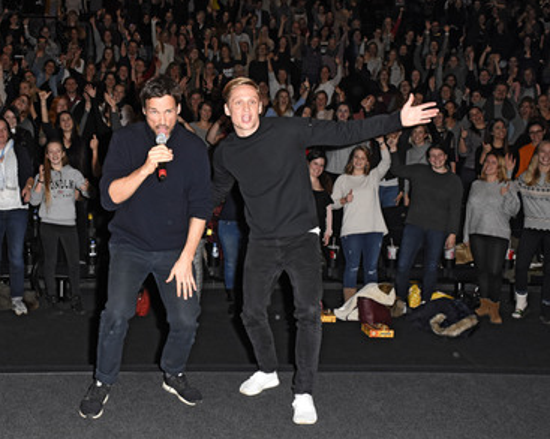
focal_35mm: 45
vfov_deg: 33.4
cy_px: 222
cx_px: 218
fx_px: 732
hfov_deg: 41.0
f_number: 6.3
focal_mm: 26
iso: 1600
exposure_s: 1/125
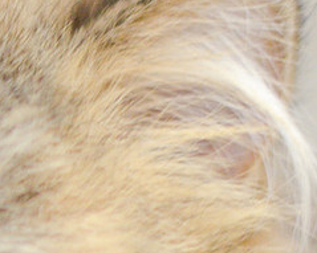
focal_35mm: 324
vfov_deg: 4.7
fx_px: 3039
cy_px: 362
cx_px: -248
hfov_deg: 5.9
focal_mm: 50
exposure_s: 1/100
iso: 800
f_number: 1.4
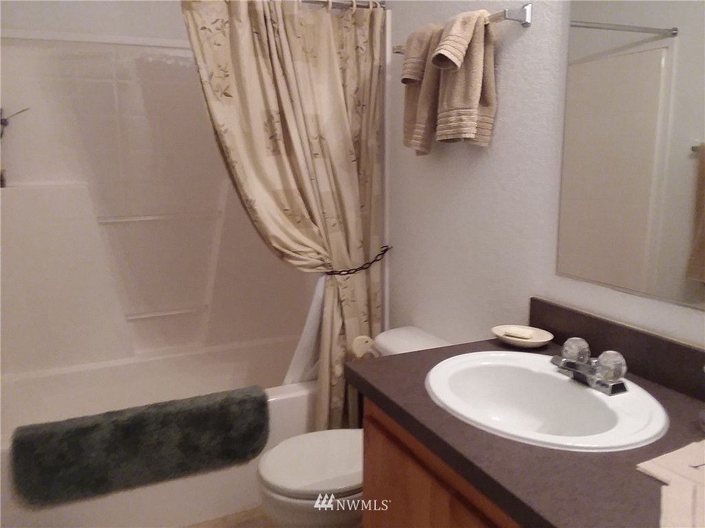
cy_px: 264
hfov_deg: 61.7
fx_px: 591
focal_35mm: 29
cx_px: 352
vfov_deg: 48.2
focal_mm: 2.47
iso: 160
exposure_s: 1/30
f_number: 1.9
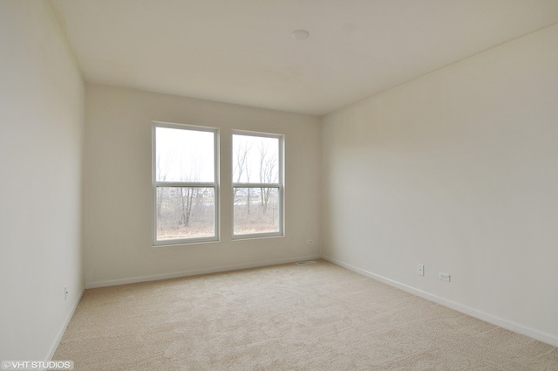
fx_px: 279
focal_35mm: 18
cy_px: 186
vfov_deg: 67.2
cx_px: 279
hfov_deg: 90.1
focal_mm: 12
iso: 200
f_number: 8
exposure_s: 1/20
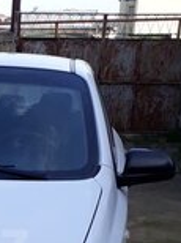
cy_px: 248
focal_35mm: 87
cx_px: -93
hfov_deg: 15.6
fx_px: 608
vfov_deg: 21.7
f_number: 1.9
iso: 40
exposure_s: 1/512
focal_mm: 3.6
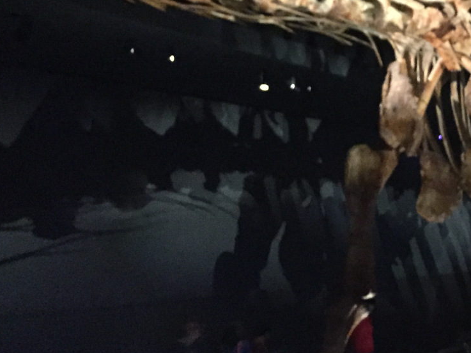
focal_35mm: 63
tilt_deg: +16.2
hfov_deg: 28.3
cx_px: 504
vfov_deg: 22.6
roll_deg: +5.1
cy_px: 27
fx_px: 857
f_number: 2.2
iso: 1250
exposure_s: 1/15
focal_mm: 4.15
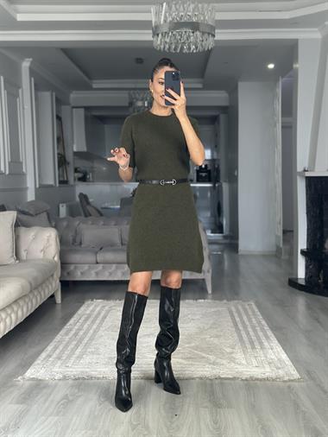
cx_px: 164
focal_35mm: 48
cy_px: 218
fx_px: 606
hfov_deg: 30.3
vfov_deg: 39.6
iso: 250
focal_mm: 6.86
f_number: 1.78
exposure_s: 1/60
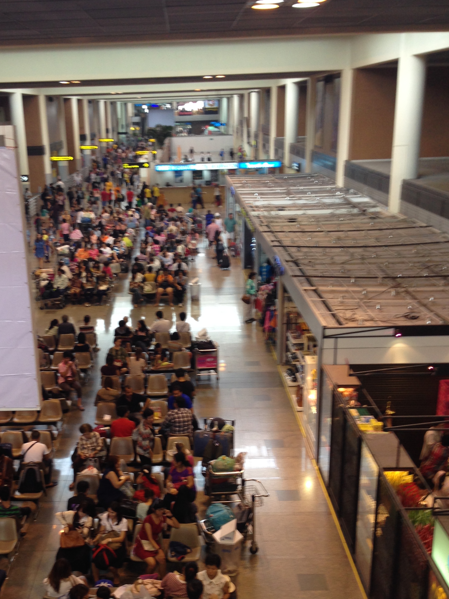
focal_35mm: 45
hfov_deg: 32.0
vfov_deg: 41.7
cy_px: 380
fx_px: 778
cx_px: 158
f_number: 2.4
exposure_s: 1/20
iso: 50
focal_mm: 4.12
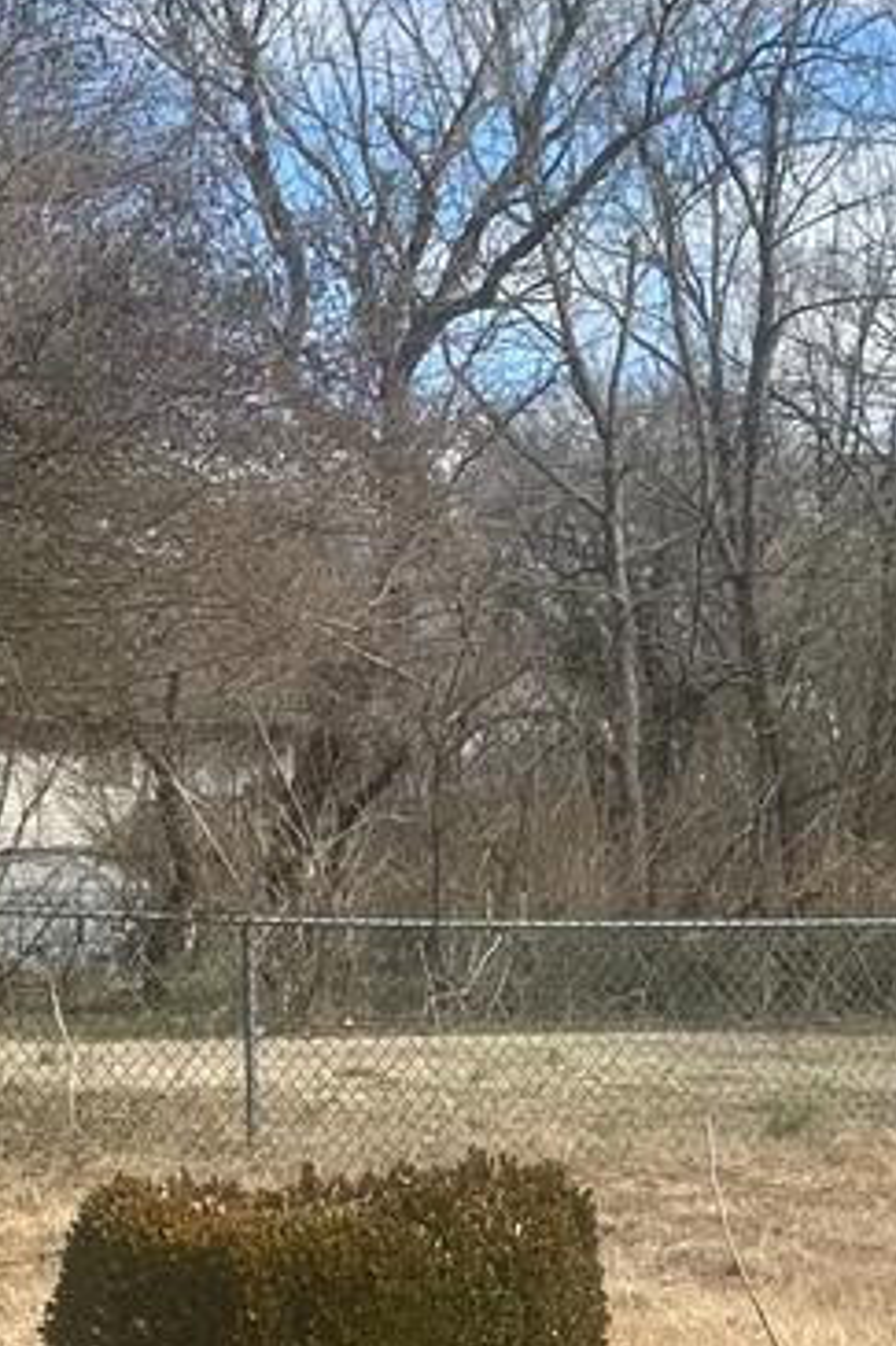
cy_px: 1069
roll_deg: +0.6
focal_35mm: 105
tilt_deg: -0.1
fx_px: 3923
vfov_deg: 19.3
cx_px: 487
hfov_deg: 13.0
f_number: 1.78
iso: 80
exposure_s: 1/3597
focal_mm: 6.86
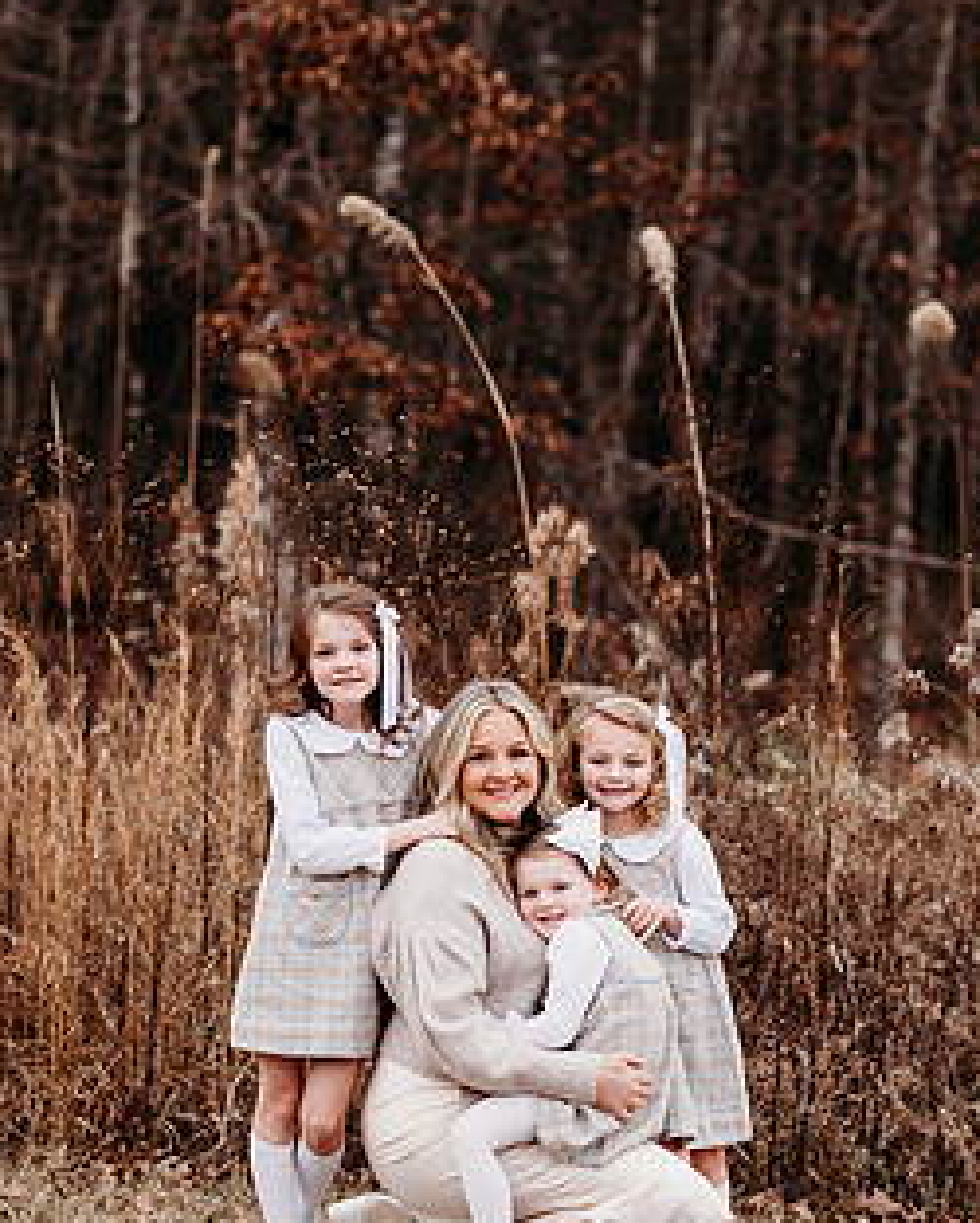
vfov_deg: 16.7
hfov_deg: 13.4
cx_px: 494
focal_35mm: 115
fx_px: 4165
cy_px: 674
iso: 125
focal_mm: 85
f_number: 2.5
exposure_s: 1/320
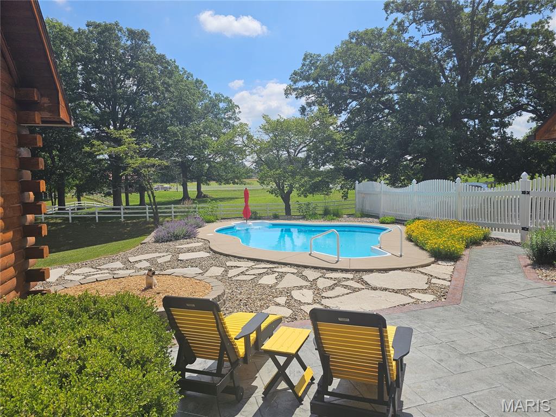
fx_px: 369
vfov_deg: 58.9
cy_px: 208
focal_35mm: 23
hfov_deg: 73.9
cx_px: 278
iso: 10
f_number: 1.7
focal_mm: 6.3
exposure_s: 1/1192
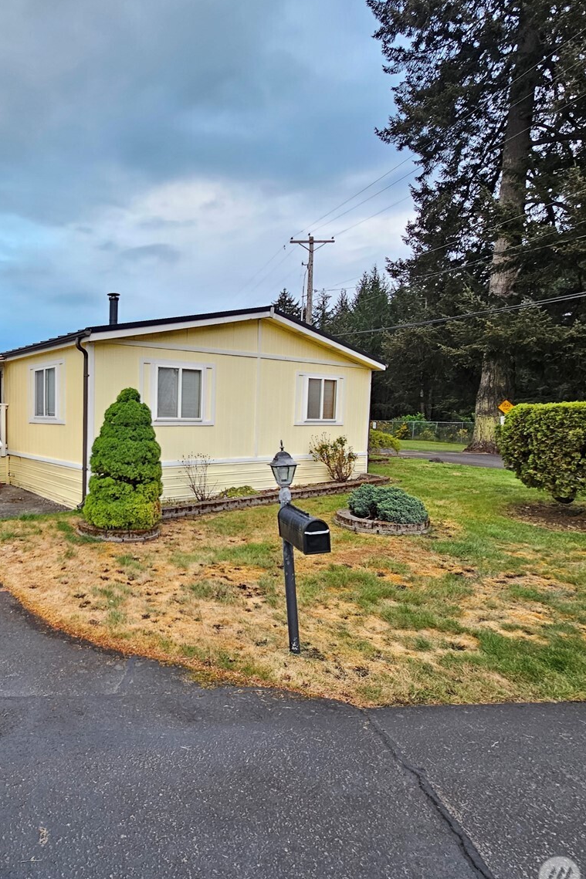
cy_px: 445
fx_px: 464
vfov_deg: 86.9
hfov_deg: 59.7
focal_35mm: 19
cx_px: 121
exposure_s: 1/60
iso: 125
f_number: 2.2
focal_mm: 2.2
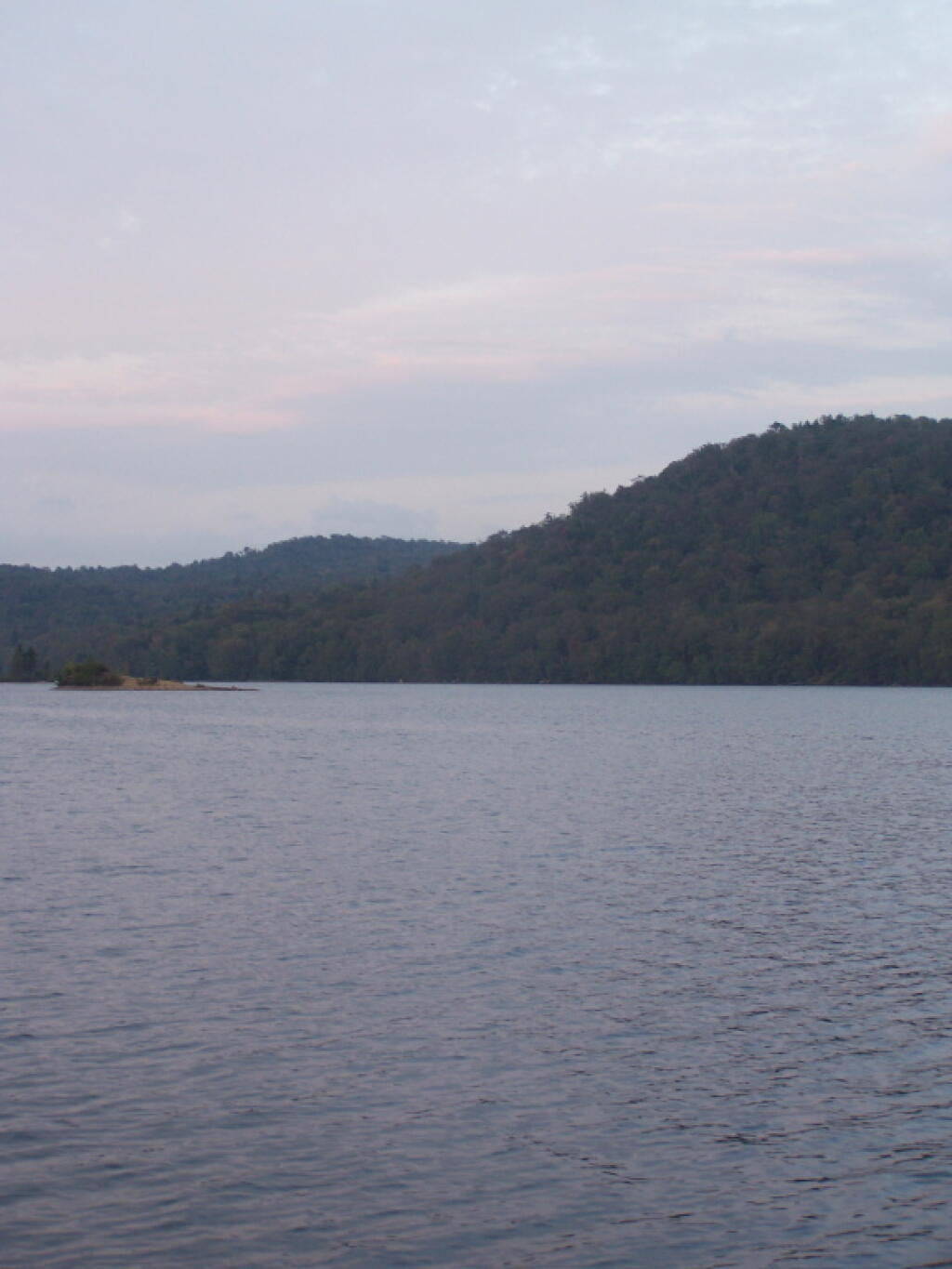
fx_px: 2530
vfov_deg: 28.2
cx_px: 476
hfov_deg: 21.3
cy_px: 634
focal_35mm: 69
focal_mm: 11.5
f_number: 3.2
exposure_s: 1/60
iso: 80
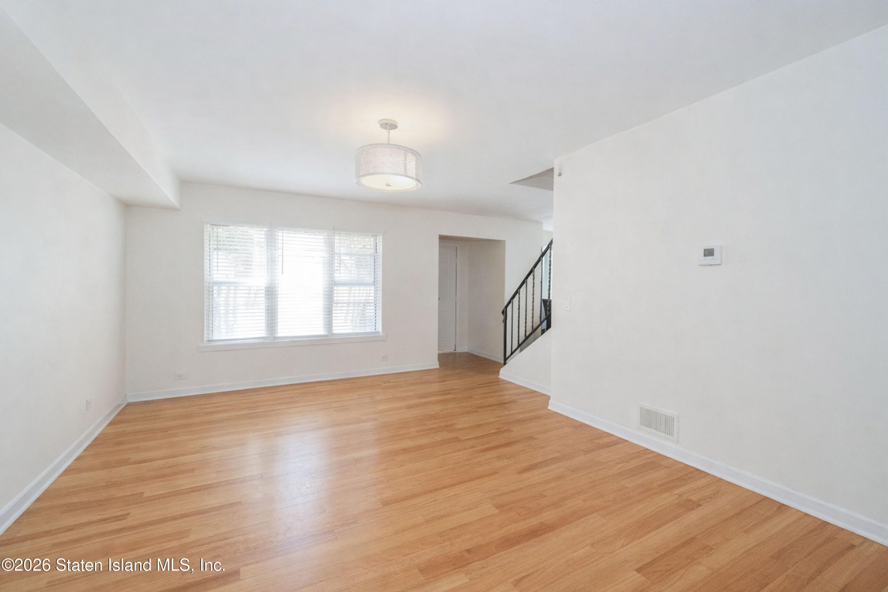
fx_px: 370
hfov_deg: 100.4
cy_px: 296
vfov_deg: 77.3
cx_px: 444
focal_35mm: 15
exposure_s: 1/60
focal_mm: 10
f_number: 7.1
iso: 1600
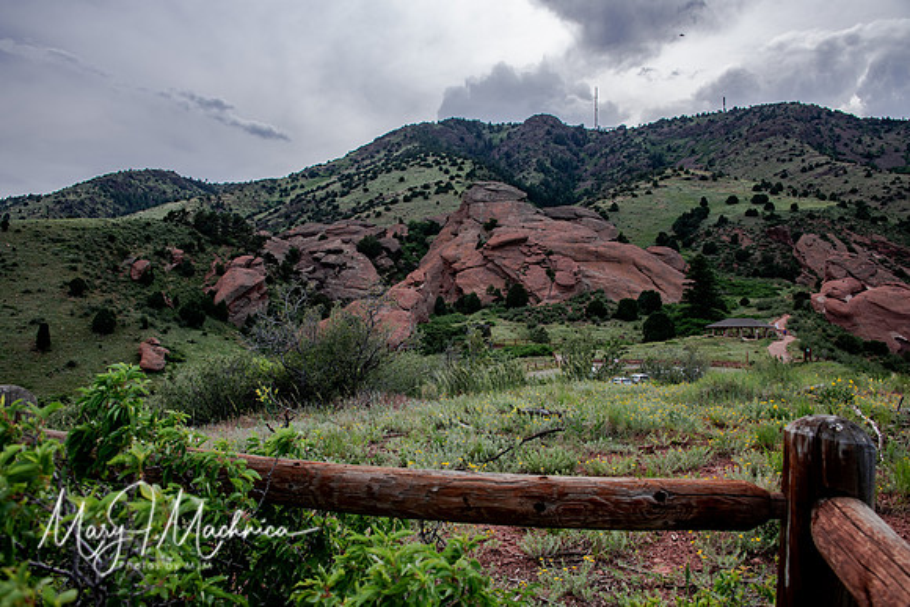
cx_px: 455
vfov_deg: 46.4
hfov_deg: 65.5
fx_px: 708
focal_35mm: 28
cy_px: 304
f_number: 9
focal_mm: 28
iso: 250
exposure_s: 1/500
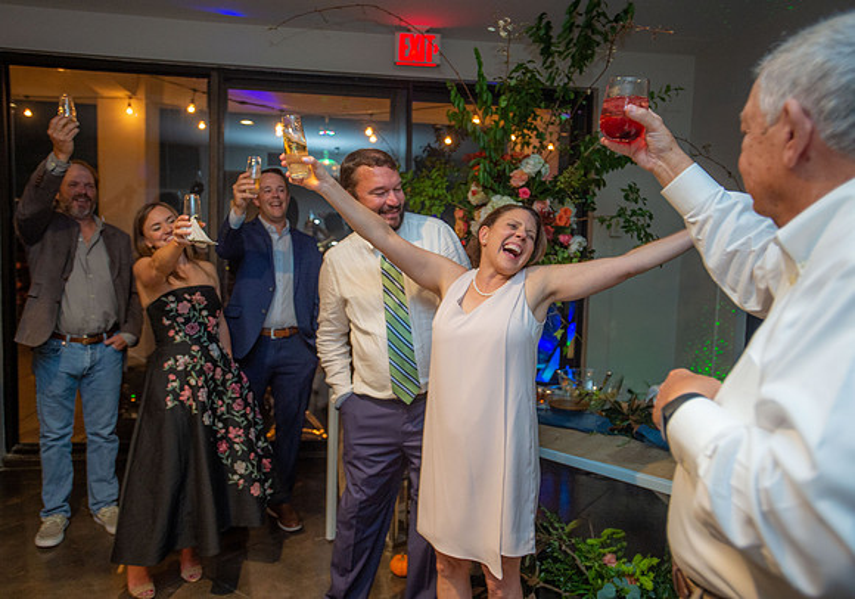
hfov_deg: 66.7
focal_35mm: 27
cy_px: 300
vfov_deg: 49.5
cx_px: 405
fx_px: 649
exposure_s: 1/60
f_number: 2.8
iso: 1600
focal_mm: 26
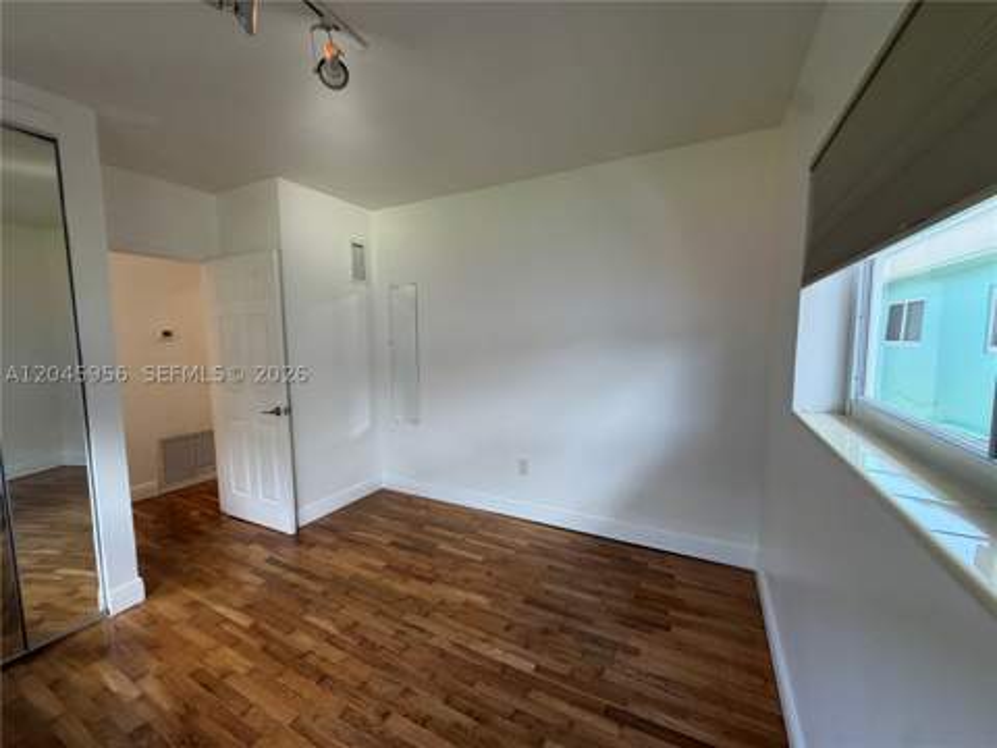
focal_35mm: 14
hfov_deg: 102.1
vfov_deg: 85.7
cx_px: 498
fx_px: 403
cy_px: 374
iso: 160
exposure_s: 1/113
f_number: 2.2
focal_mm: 2.22
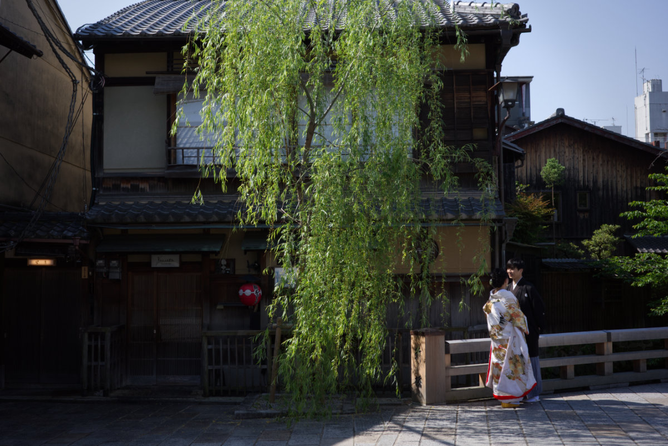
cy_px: 223
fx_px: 743
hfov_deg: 48.4
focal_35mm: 40
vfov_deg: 33.5
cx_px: 334
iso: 200
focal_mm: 26
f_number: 5.6
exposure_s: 1/500
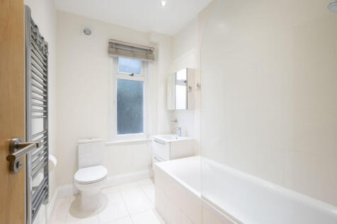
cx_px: 168
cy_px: 112
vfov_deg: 73.7
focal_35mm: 16
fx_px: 150
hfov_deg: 96.8
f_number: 16
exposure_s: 1/1.25
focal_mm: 16
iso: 200
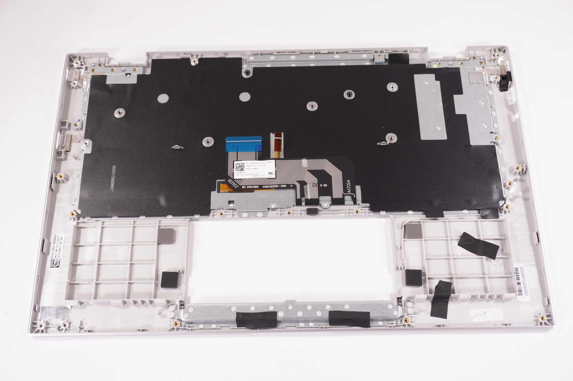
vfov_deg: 31.8
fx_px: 668
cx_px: 286
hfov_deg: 46.4
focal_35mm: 42
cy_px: 190
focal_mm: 28
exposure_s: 1/160
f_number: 5.6
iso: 500
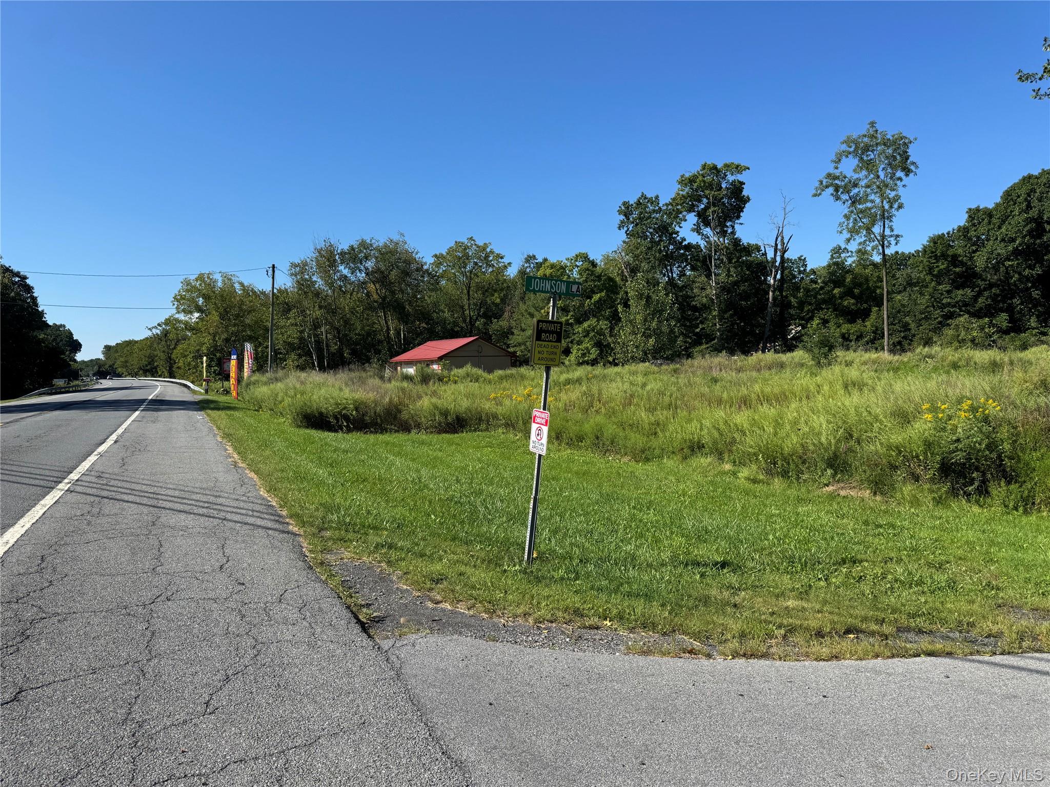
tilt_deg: -2.8
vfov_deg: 56.8
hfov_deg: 71.6
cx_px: 525
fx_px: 728
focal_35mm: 24
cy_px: 394
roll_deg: +1.2
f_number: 1.78
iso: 80
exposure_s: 1/4049
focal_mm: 6.76
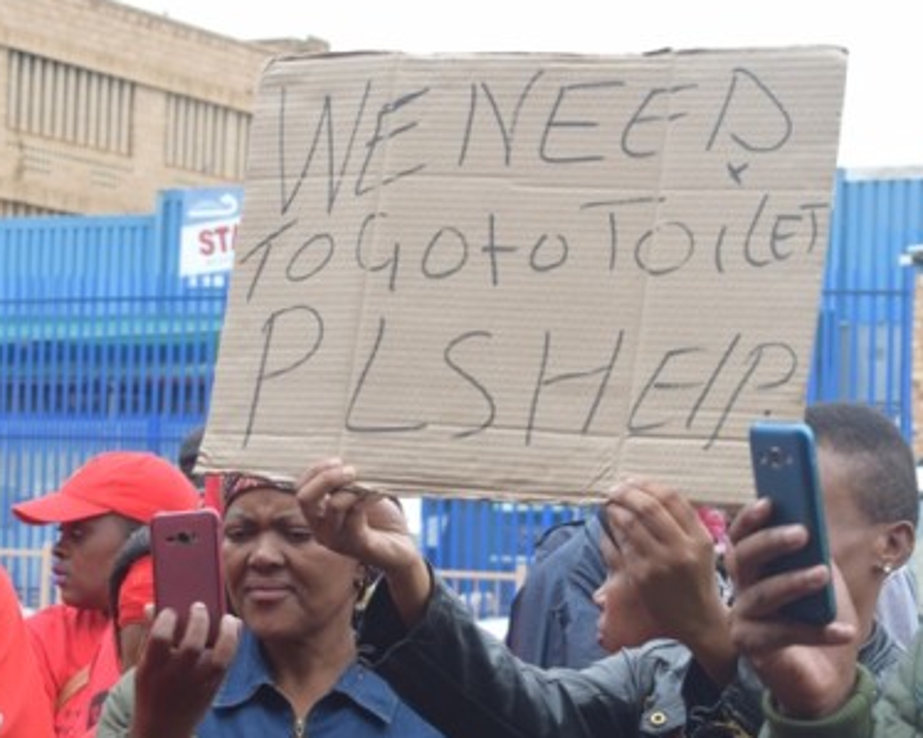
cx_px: 333
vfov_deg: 14.3
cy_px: 362
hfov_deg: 17.8
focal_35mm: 108
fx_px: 2940
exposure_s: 1/250
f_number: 8
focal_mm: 55
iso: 400
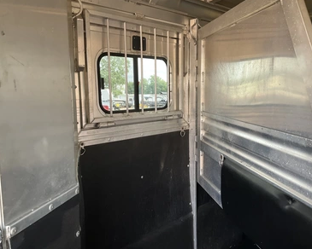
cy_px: 124
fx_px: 286
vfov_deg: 47.1
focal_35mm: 31
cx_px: 163
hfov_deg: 57.2
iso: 64
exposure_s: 1/122
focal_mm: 3
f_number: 1.8
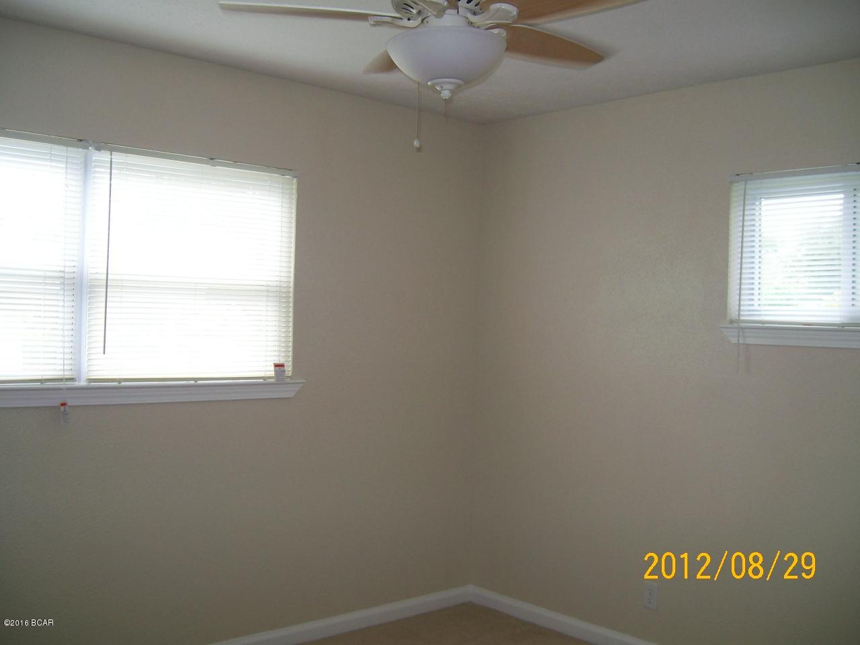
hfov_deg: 52.6
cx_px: 430
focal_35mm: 35
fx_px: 870
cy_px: 322
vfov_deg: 40.7
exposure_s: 1/64
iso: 80
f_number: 2.8
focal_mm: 5.8
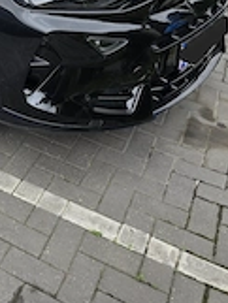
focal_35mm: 57
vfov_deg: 29.2
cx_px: -36
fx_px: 500
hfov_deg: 23.7
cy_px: -58
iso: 50
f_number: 1.7
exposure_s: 1/182
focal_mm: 6.3
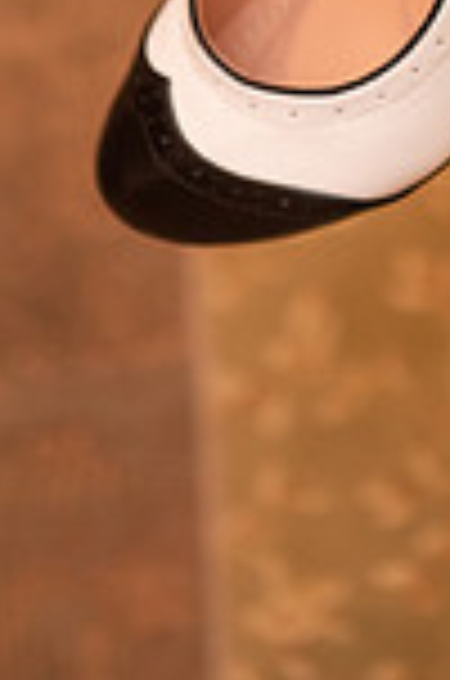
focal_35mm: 209
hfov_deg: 6.5
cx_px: 495
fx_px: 3937
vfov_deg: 9.6
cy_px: -275
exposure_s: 1/200
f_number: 3.2
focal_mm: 70
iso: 1600
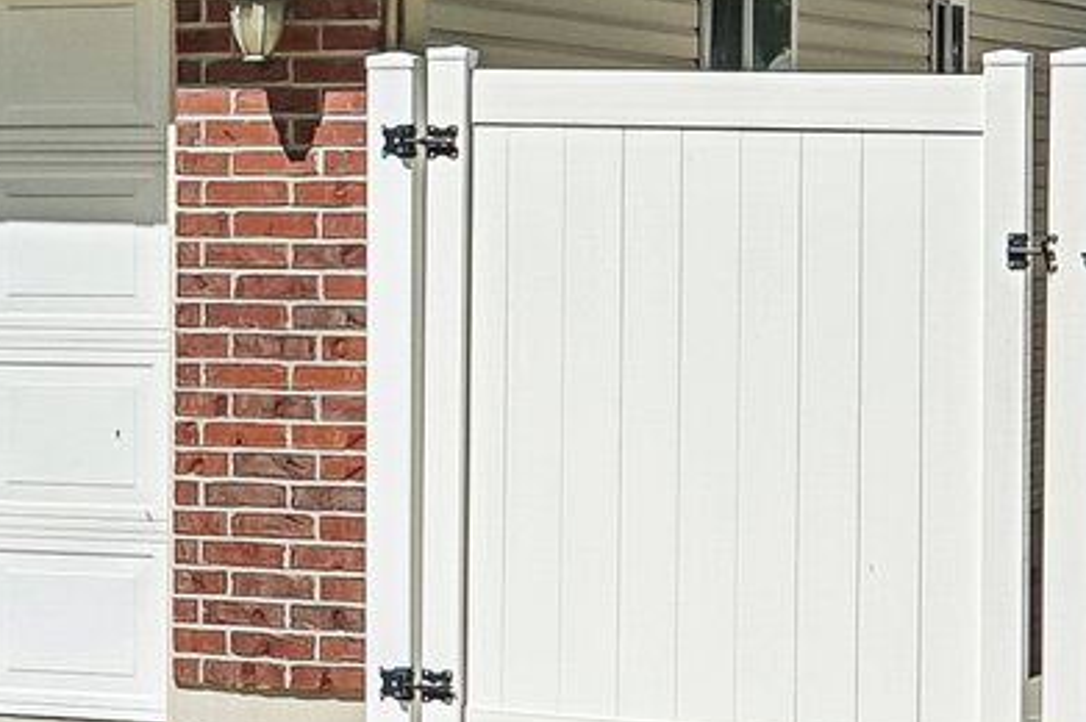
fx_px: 4581
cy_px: 168
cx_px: -444
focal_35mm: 152
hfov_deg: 12.9
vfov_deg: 9.0
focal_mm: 29
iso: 100
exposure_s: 1/500
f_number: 8
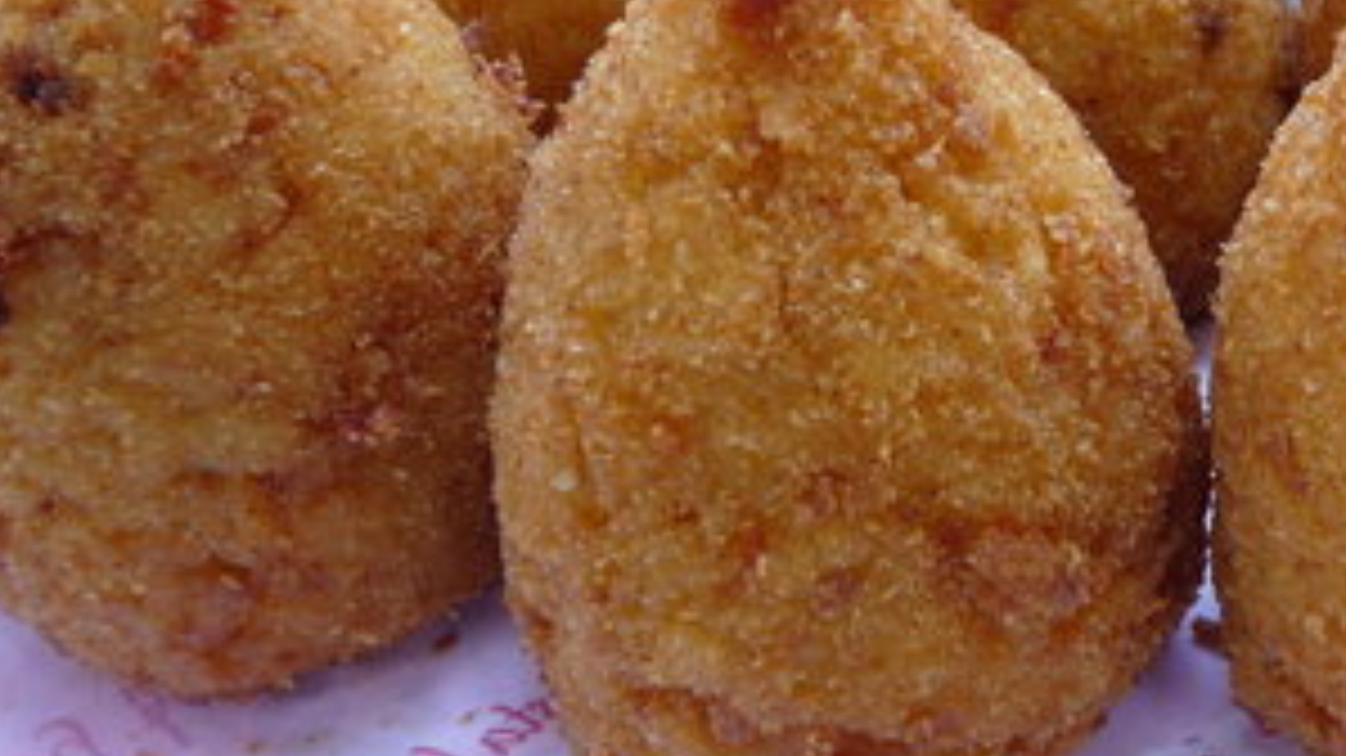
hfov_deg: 32.8
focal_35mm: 59
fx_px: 2105
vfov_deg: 20.0
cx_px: 1319
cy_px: 99
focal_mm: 4.8
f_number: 2.8
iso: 100
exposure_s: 1/80
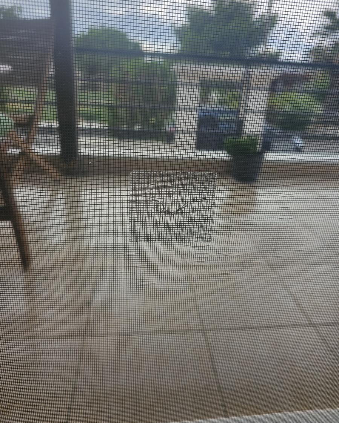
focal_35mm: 24
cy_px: 201
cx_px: 170
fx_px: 301
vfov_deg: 70.2
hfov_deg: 58.8
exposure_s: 1/395
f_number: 1.7
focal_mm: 6.3
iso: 10
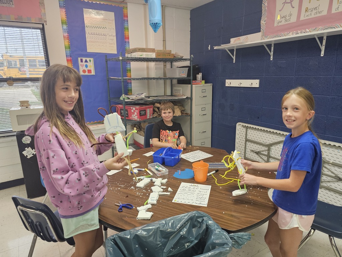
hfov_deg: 73.9
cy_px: 128
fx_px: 227
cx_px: 171
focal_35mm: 23
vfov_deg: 58.9
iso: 400
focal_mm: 6.3
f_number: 1.7
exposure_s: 1/120
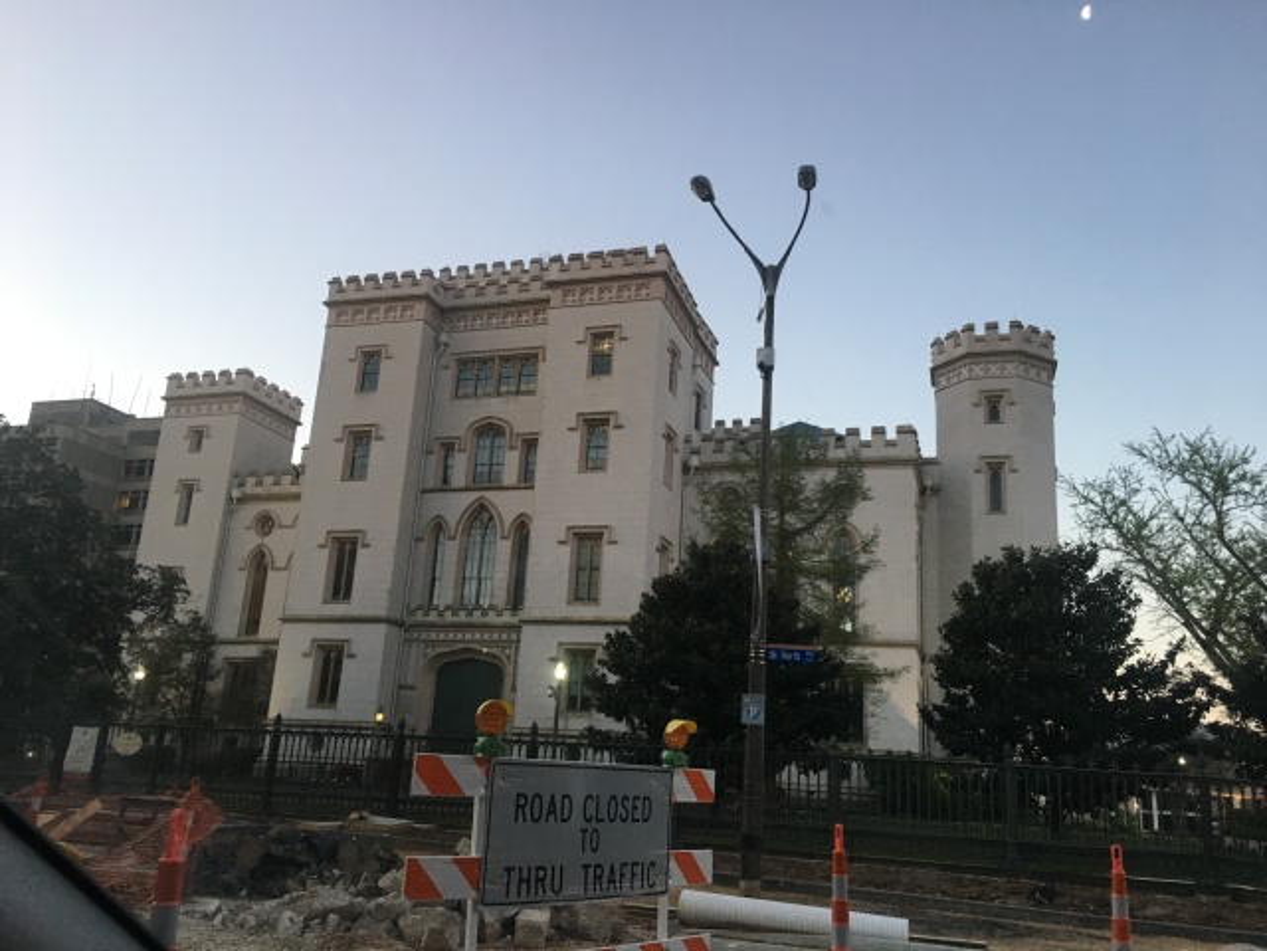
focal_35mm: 29
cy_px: 476
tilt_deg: +15.5
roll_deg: -3.2
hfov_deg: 61.7
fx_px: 1061
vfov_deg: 48.2
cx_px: 634
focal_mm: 4.15
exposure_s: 1/30
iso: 40
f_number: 2.2
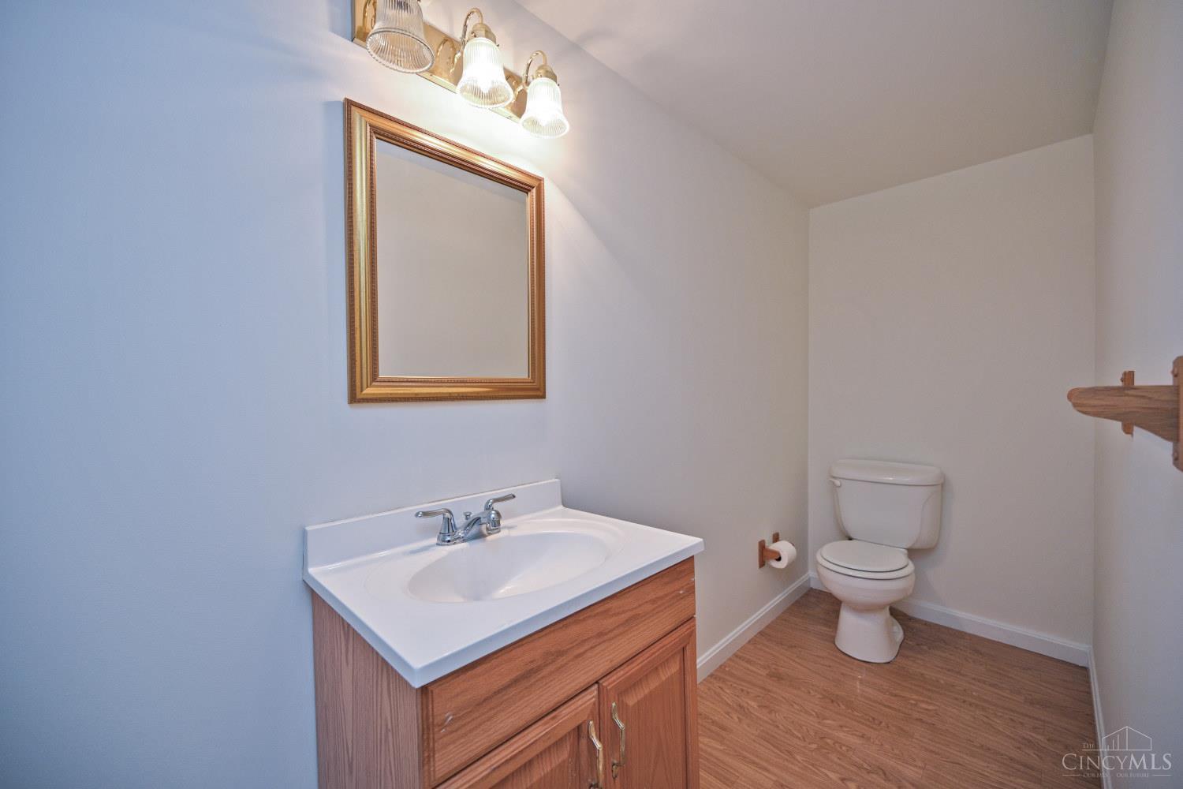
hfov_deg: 104.3
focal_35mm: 14
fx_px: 460
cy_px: 394
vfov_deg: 81.2
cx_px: 592
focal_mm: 14
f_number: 4
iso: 220
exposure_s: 1/60
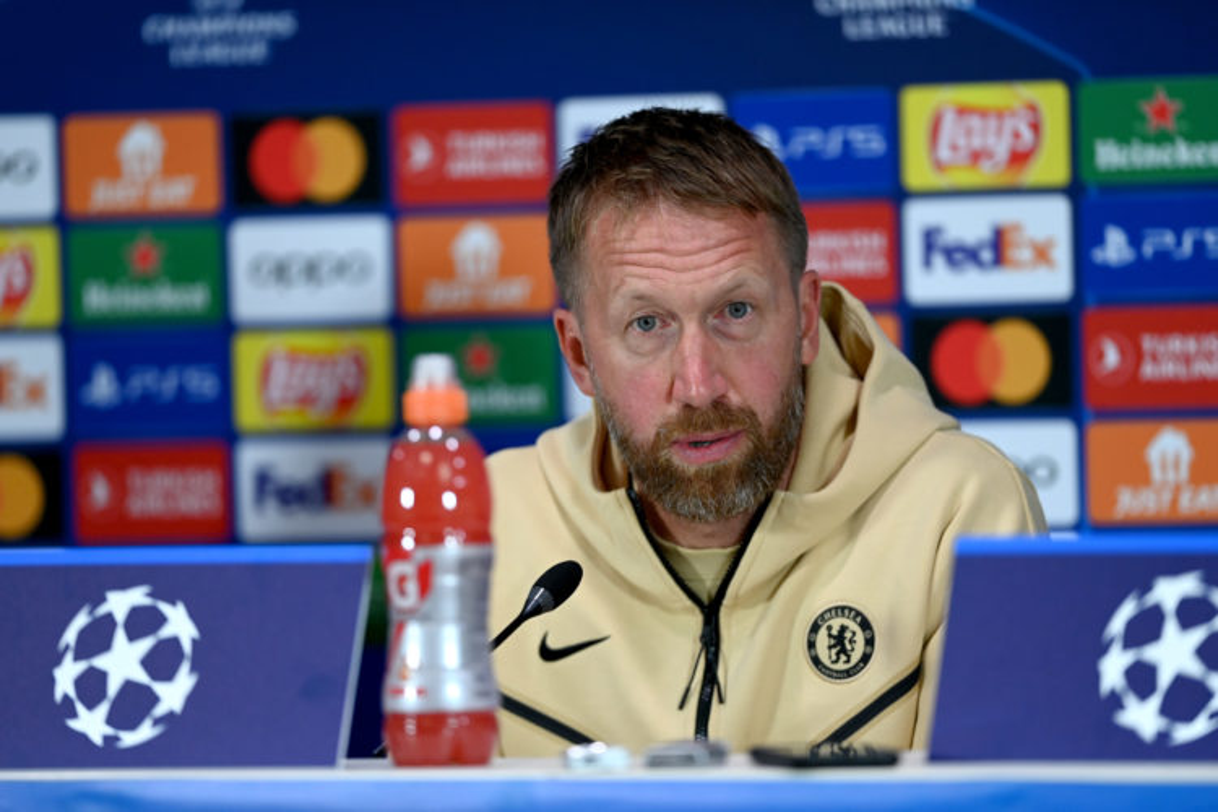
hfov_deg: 5.2
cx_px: 609
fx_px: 13532
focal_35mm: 400
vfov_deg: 3.4
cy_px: 406
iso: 2000
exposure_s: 1/640
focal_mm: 400
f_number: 2.8
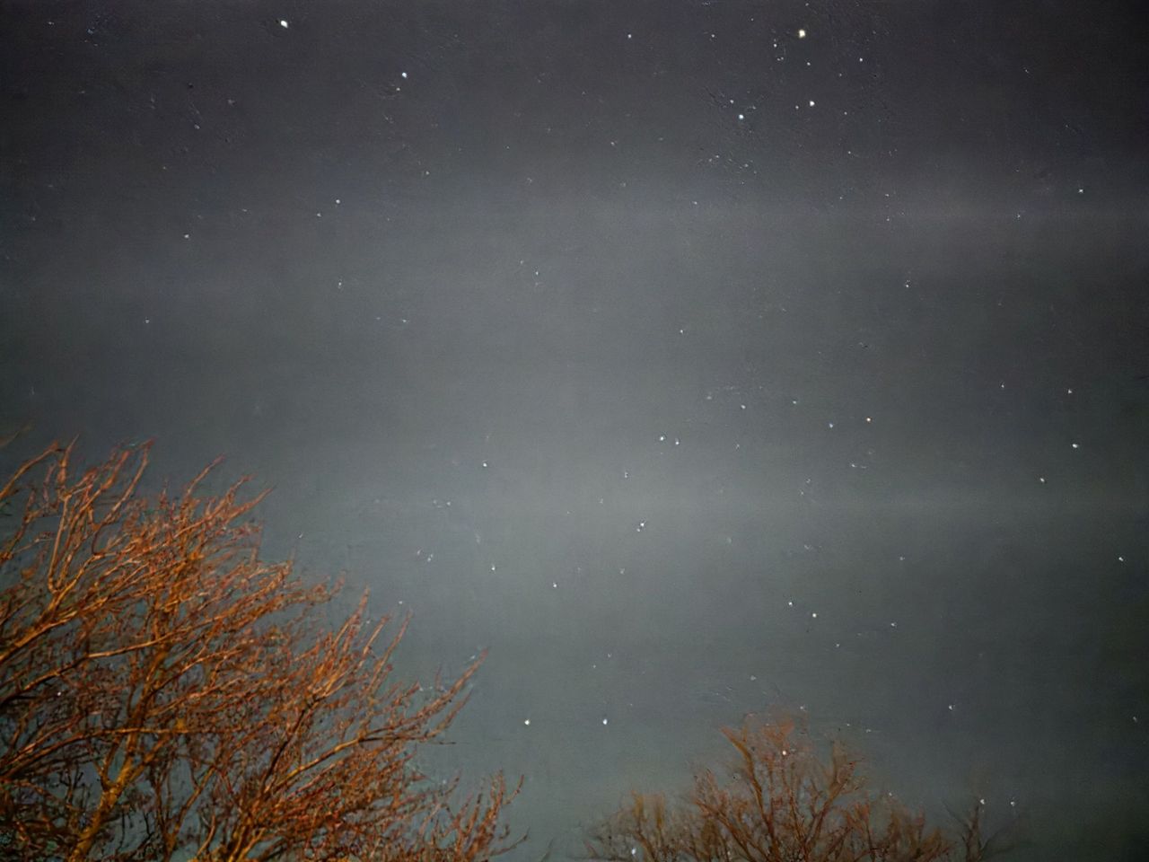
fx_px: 763
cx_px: 574
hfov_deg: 73.9
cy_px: 431
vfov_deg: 58.9
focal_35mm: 23
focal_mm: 6.3
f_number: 1.7
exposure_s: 1/2
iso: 3200
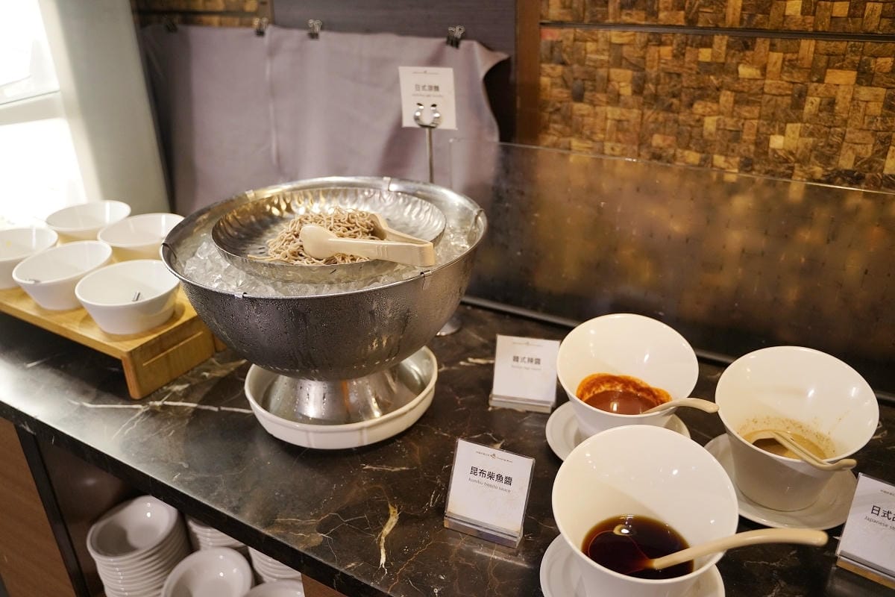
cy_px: 298
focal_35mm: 30
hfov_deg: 61.9
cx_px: 448
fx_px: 746
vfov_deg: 43.6
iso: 2500
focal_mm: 30
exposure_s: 1/160
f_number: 2.8
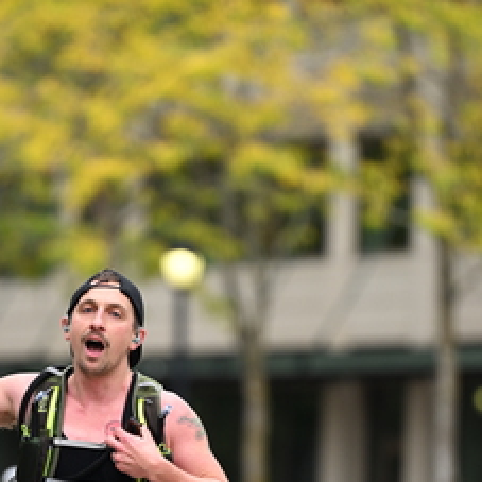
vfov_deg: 4.4
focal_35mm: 401
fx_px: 6317
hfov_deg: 4.4
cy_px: 418
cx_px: 207
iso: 640
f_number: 2.8
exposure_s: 1/2000
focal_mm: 195
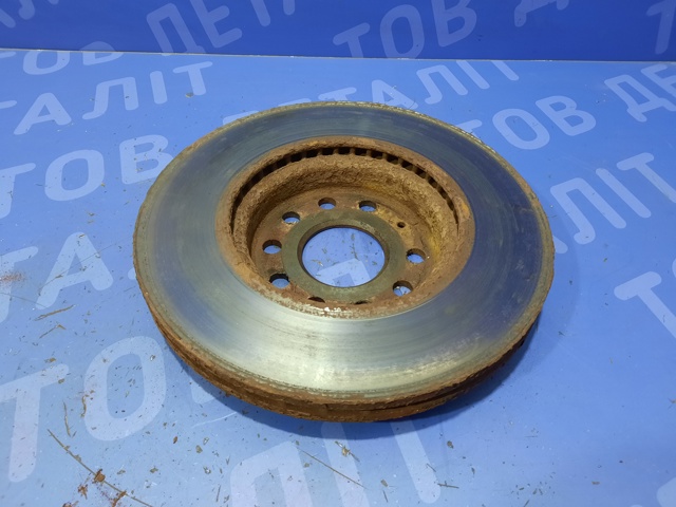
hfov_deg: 69.4
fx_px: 488
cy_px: 254
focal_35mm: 25
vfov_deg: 54.9
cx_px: 338
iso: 320
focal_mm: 4.6
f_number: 2
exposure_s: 1/25
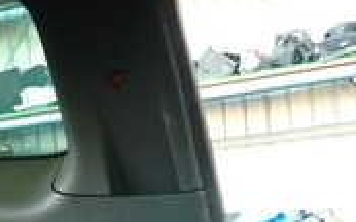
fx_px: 892
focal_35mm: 92
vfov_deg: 13.4
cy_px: 325
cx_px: -126
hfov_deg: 20.3
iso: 400
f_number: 2
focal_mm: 4.5
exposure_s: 1/30
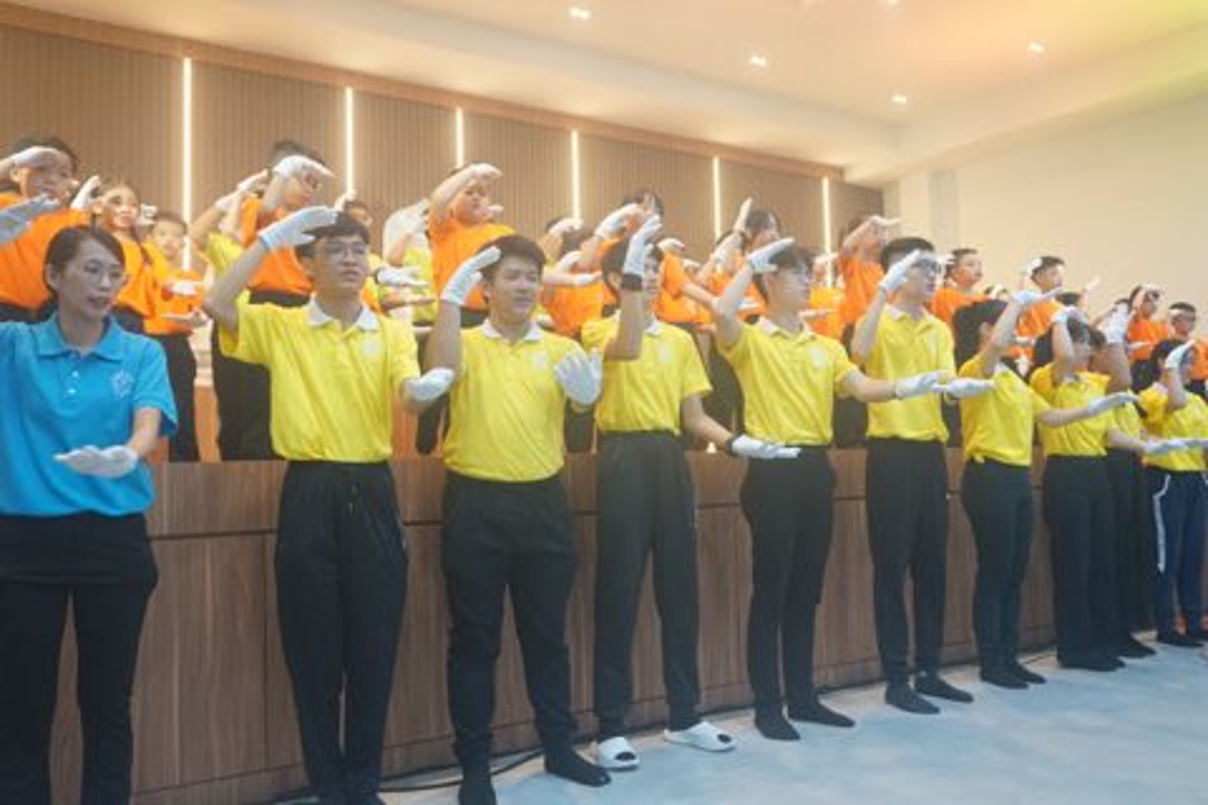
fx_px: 1007
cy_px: 402
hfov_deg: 61.9
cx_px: 604
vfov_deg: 43.6
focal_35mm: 30
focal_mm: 20
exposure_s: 1/160
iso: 2500
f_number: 4
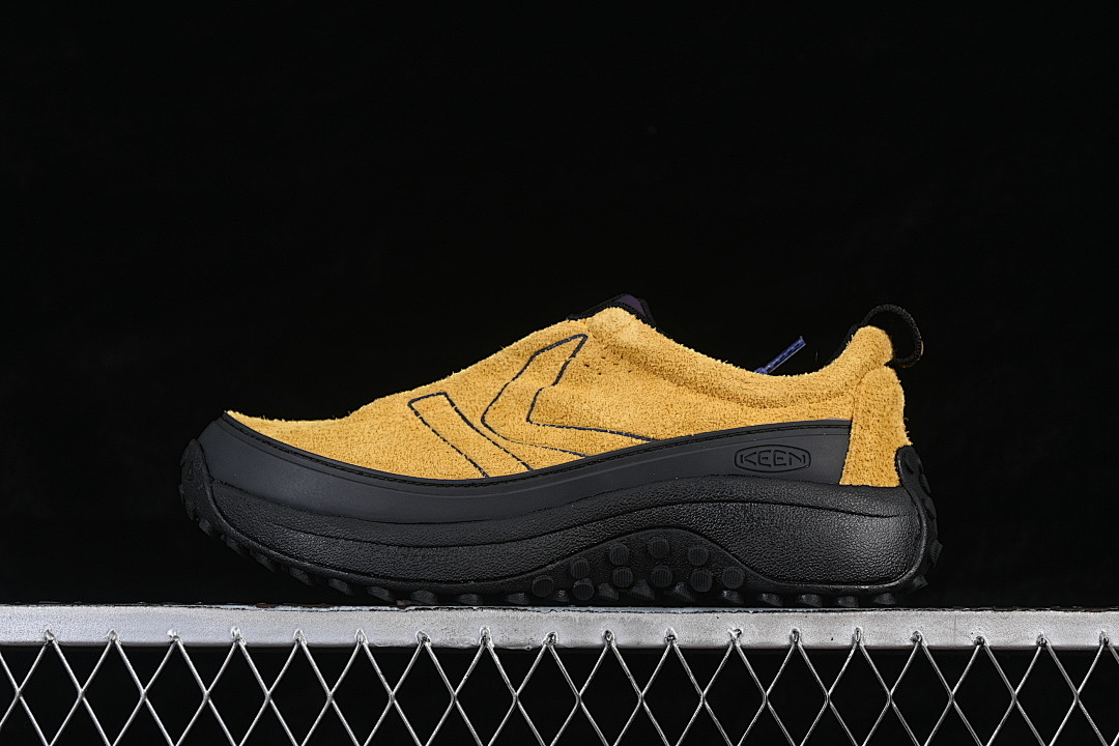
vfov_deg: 18.2
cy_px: 373
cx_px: 560
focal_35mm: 75
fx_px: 2331
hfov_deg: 27.0
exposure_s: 1/80
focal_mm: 50
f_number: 8
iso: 160
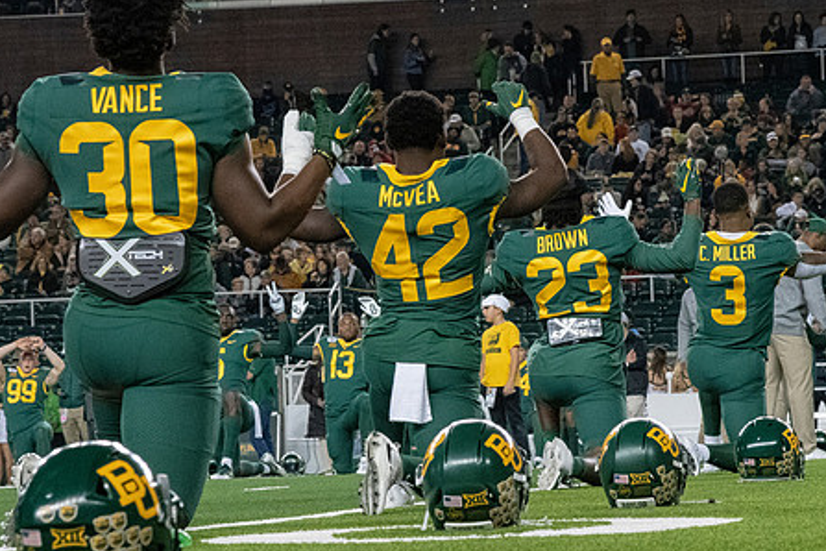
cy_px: 299
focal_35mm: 204
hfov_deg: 10.1
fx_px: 4680
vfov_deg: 6.7
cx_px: 480
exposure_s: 1/800
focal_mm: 100
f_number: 8
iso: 8000
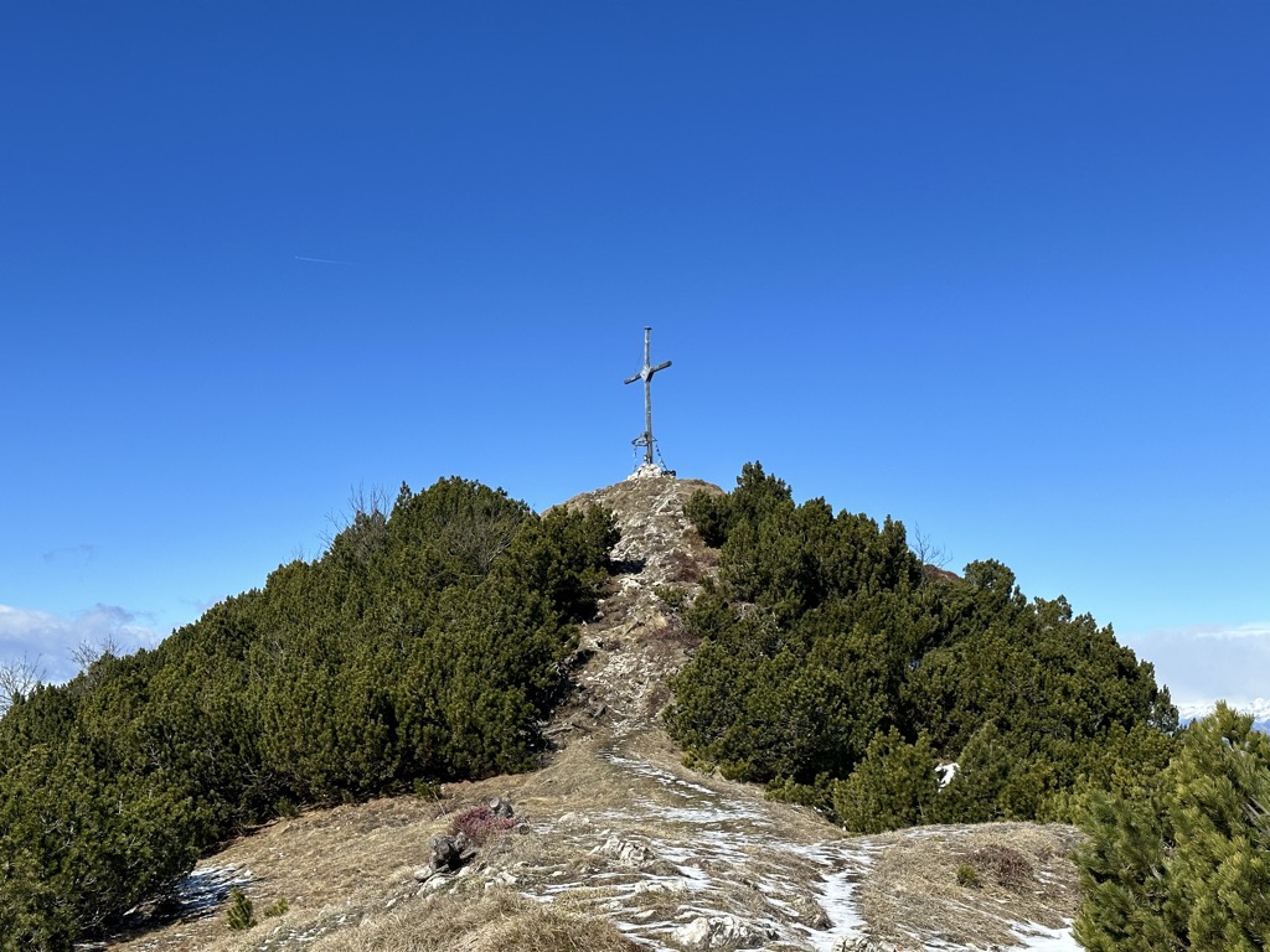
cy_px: 476
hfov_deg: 39.7
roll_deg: +0.7
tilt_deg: +6.3
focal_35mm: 48
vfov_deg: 30.3
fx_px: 1761
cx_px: 635
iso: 64
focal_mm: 6.86
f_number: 1.78
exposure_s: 1/4367
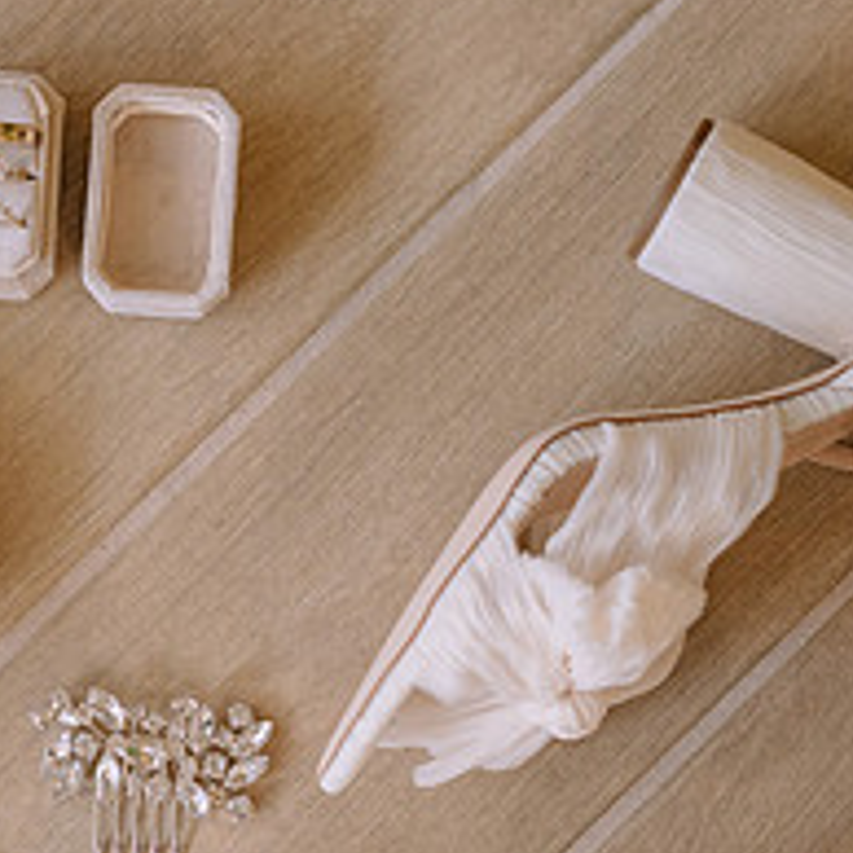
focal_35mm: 133
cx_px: 163
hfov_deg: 13.1
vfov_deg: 13.0
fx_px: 3708
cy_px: 754
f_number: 2.8
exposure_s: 1/250
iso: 1600
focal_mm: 50
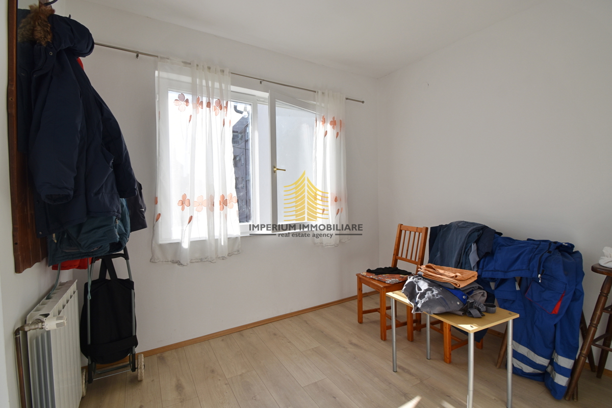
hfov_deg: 100.4
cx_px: 306
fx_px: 255
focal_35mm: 15
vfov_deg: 77.3
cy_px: 204
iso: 100
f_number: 6.3
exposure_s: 1/160
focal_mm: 10
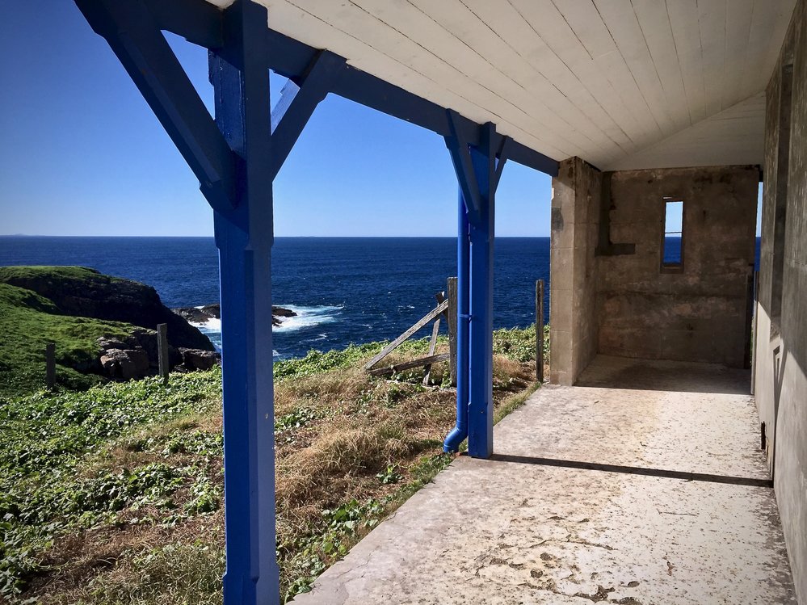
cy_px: 302
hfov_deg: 61.7
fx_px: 676
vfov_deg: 48.2
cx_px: 404
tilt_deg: -5.7
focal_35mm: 29
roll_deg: -0.1
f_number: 2.2
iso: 32
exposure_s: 1/2825
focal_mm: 4.15
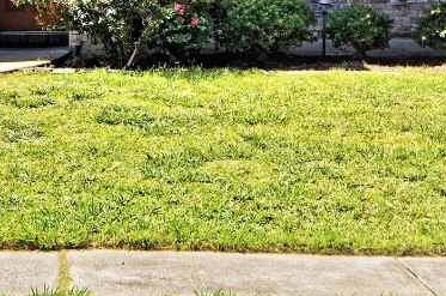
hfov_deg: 22.3
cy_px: 10
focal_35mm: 89
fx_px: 1095
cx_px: 14
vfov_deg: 15.1
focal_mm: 19
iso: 100
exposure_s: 1/250
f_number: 8
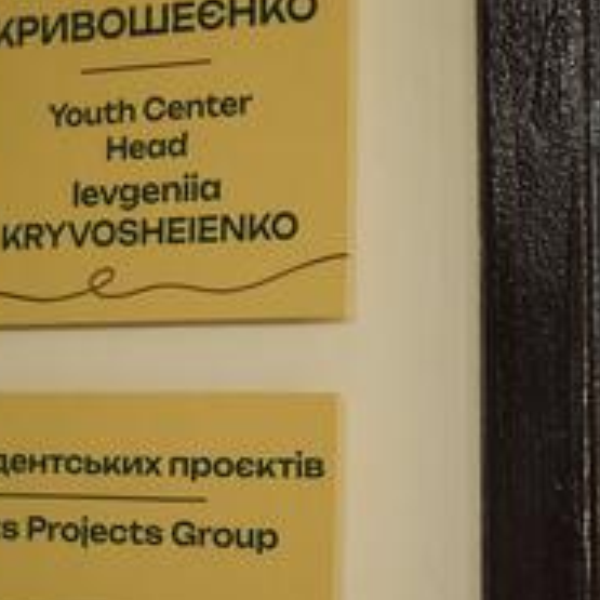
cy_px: 269
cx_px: 308
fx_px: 2152
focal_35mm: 110
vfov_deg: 15.9
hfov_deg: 15.9
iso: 1250
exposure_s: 1/60
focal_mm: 44.3
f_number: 3.5
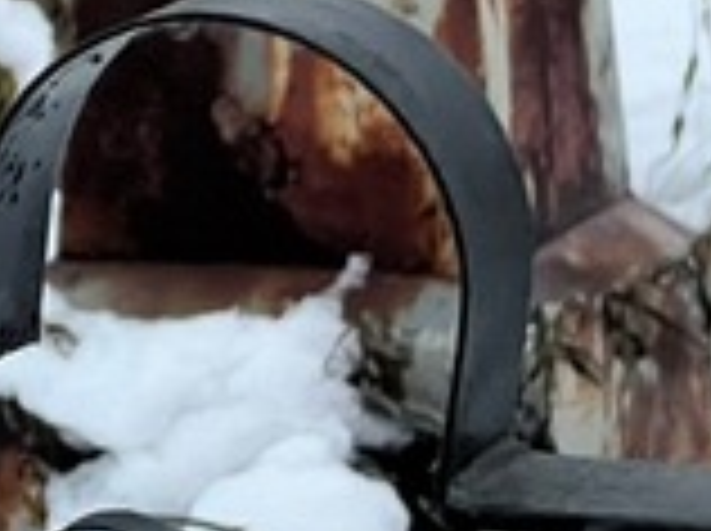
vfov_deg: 3.8
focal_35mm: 391
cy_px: 1030
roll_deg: +1.6
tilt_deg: -16.8
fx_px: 8019
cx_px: 1170
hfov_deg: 5.0
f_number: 2.8
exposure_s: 1/99
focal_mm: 9
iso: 160
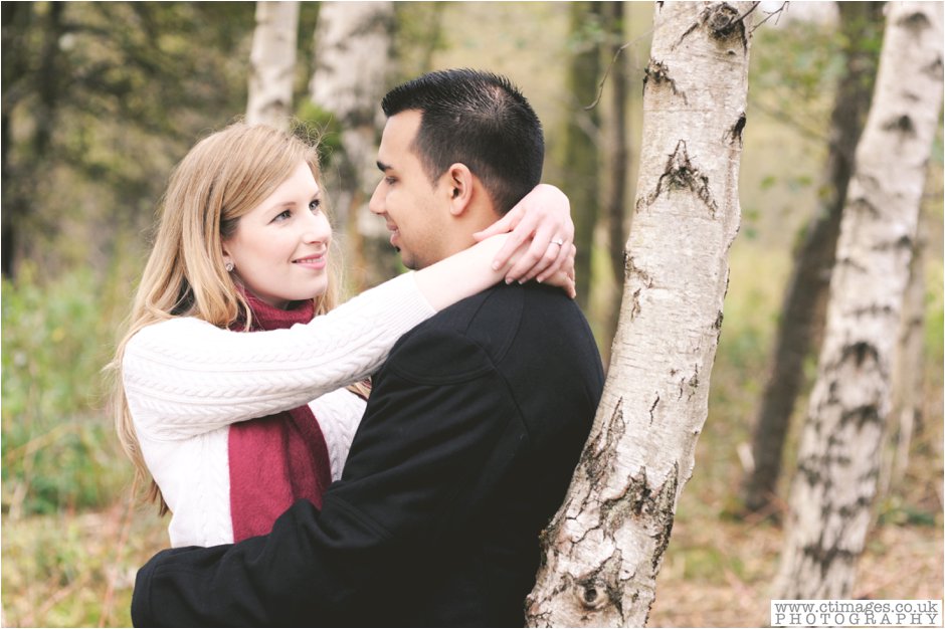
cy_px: 314
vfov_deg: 16.1
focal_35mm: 85
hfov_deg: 23.9
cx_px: 472
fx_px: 2230
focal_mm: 85
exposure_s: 1/125
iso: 800
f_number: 3.5
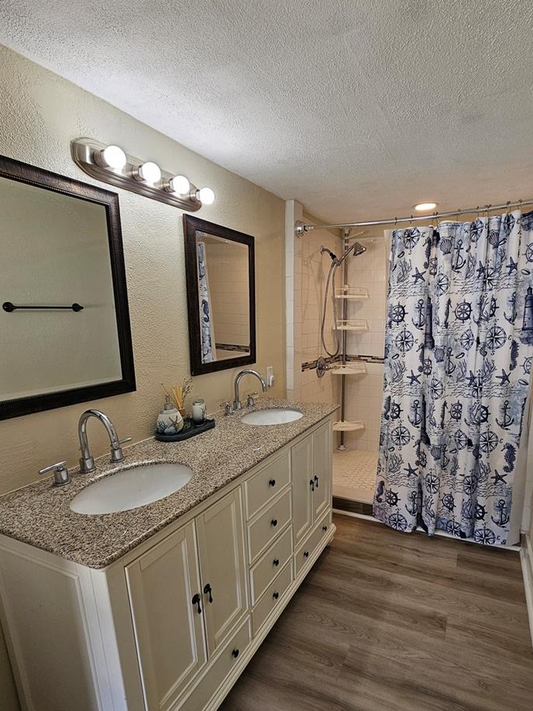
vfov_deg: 90.7
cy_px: 396
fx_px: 349
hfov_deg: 74.3
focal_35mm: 17
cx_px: 306
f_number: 2.2
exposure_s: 1/120
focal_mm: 2.2
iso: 50
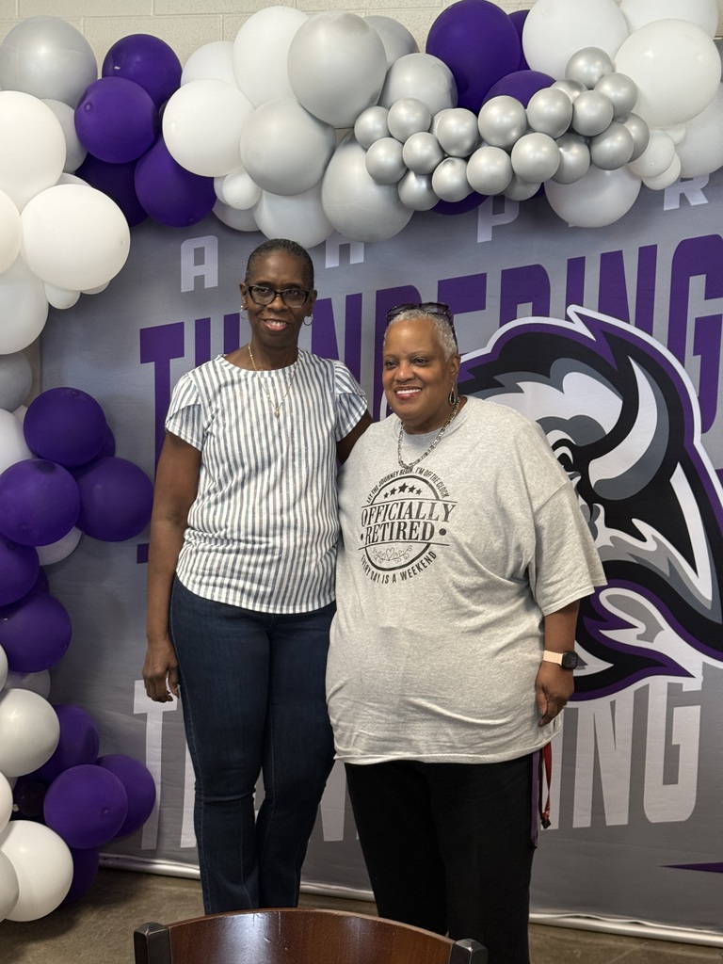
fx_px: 1337
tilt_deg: -4.6
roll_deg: -1.1
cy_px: 482
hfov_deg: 30.3
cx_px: 362
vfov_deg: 39.7
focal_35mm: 48
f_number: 1.78
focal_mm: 6.76
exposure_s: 1/60
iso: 250
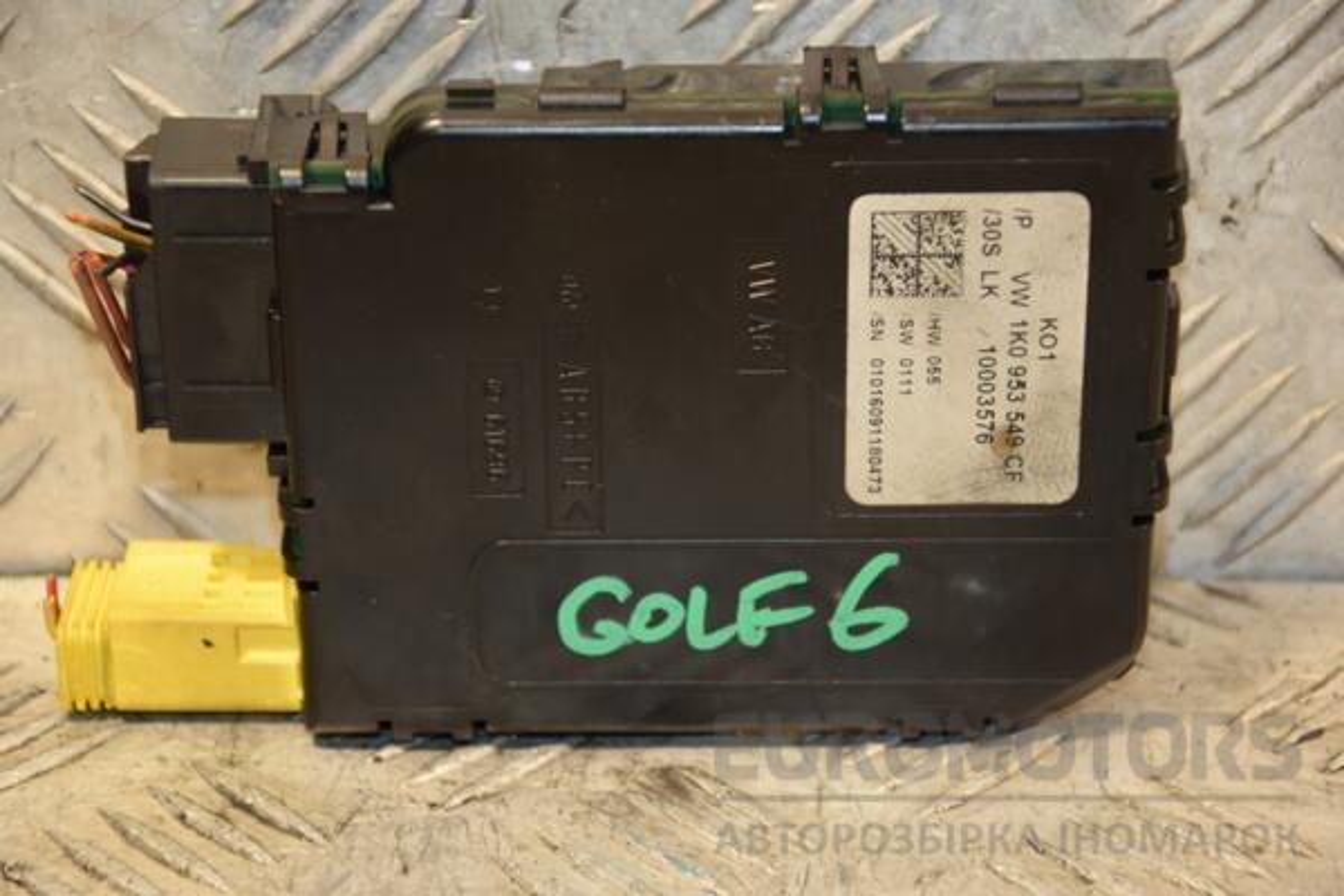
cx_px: 672
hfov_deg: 15.2
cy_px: 448
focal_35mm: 135
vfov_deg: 10.2
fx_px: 5040
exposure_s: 1/125
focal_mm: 90
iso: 800
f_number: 5.6
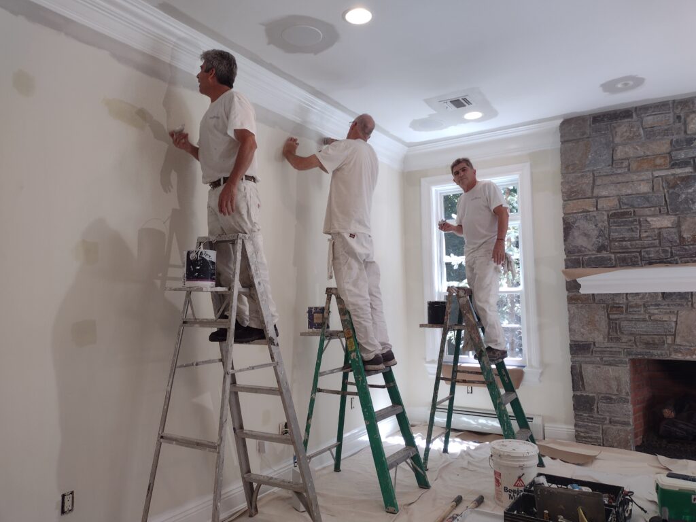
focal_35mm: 27
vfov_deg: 51.4
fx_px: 543
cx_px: 348
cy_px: 261
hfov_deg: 65.3
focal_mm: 4.71
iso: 153
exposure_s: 1/120
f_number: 1.7
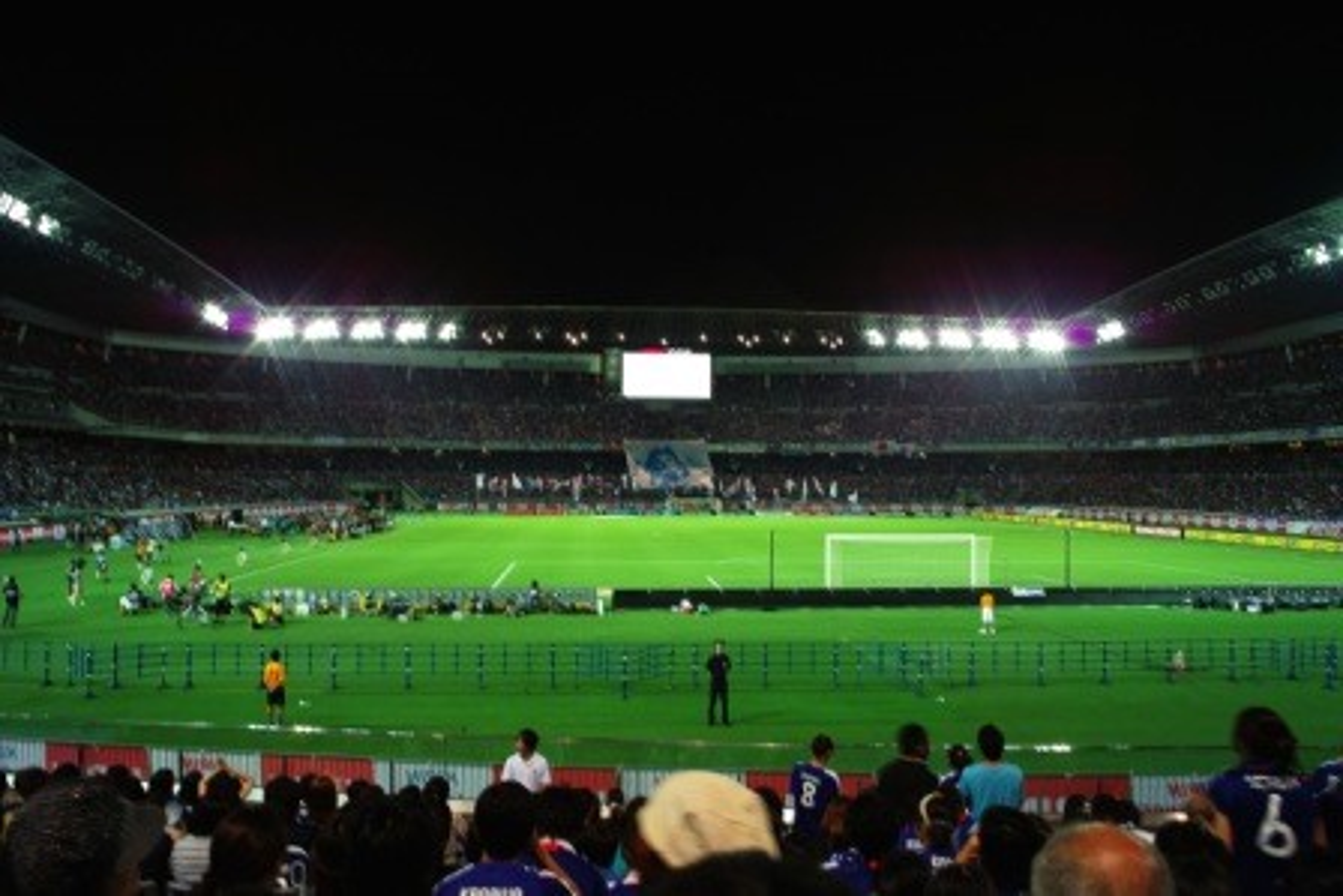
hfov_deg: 65.5
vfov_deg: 46.4
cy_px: 448
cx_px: 672
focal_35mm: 28
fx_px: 1045
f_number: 5.6
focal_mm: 16.6
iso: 100
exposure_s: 1/5
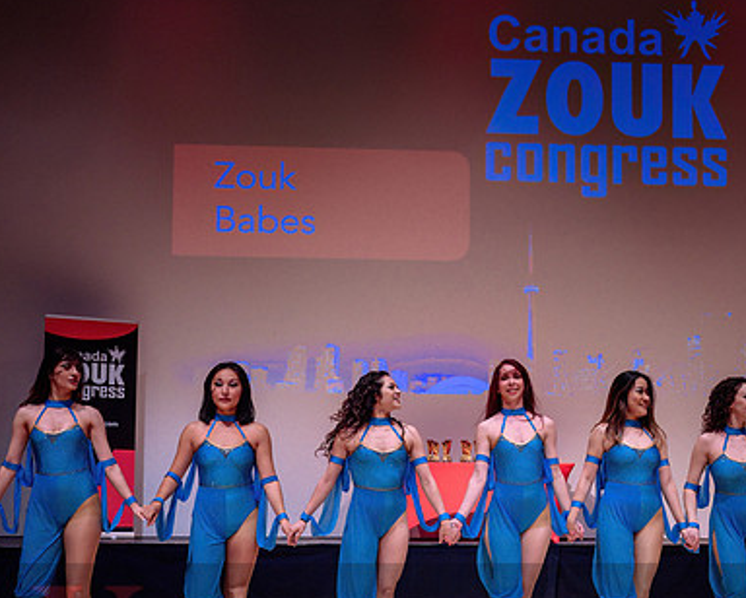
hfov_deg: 31.2
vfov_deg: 25.2
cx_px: 499
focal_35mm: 60
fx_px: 1326
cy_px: 417
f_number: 2.8
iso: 1600
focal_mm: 33
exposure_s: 1/500
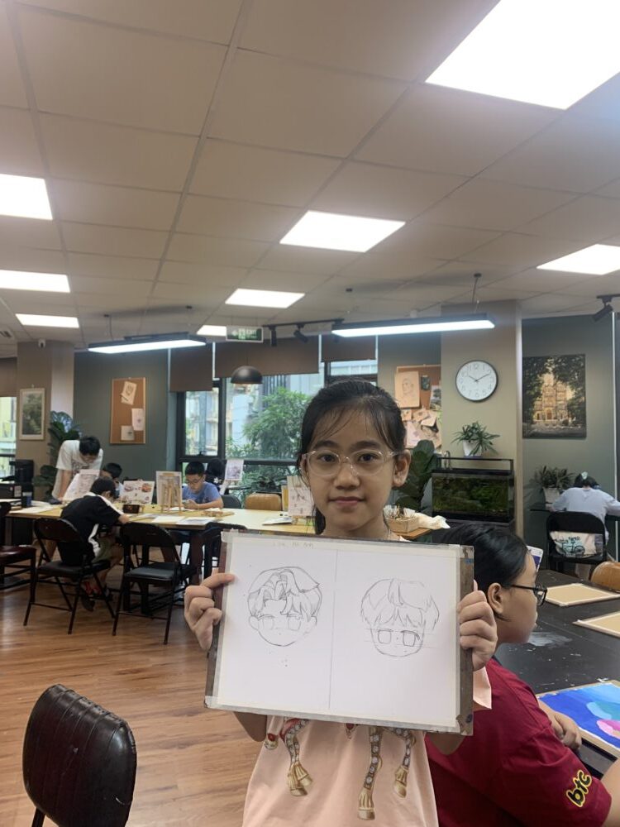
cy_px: 414
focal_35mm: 26
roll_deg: -0.4
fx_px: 621
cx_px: 310
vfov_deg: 67.3
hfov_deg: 53.1
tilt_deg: +2.8
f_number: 1.8
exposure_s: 1/121
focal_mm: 4.25
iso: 80
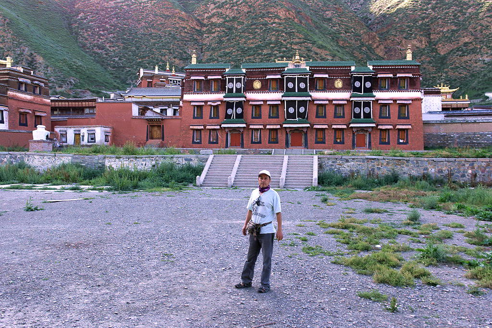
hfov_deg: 57.2
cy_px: 164
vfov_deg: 39.9
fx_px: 451
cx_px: 246
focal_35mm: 33
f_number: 5.6
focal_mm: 22
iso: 100
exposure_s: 1/40
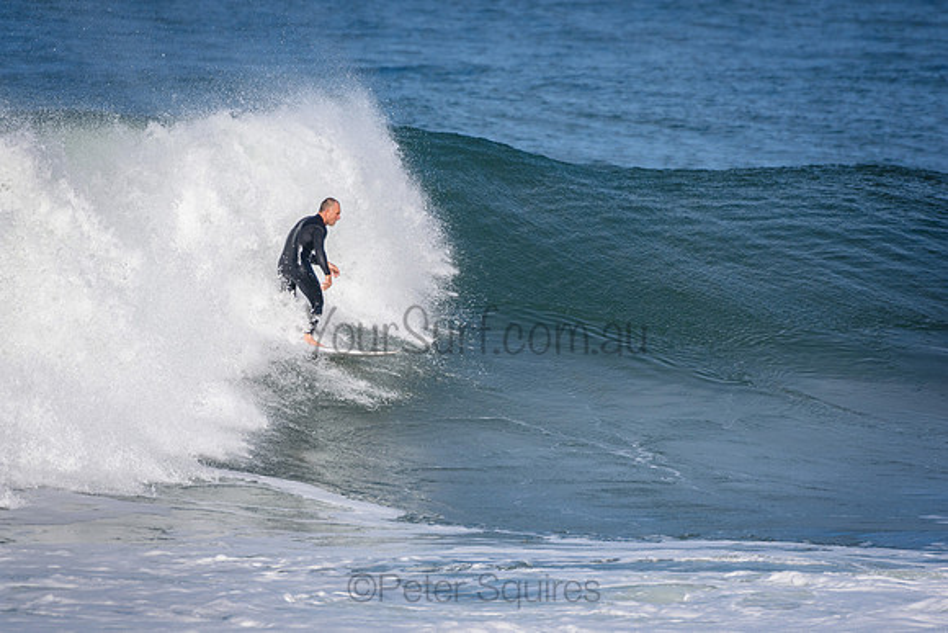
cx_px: 474
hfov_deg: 3.3
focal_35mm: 630
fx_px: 16593
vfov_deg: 2.2
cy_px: 316
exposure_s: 1/2000
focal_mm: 420
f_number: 5.6
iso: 250
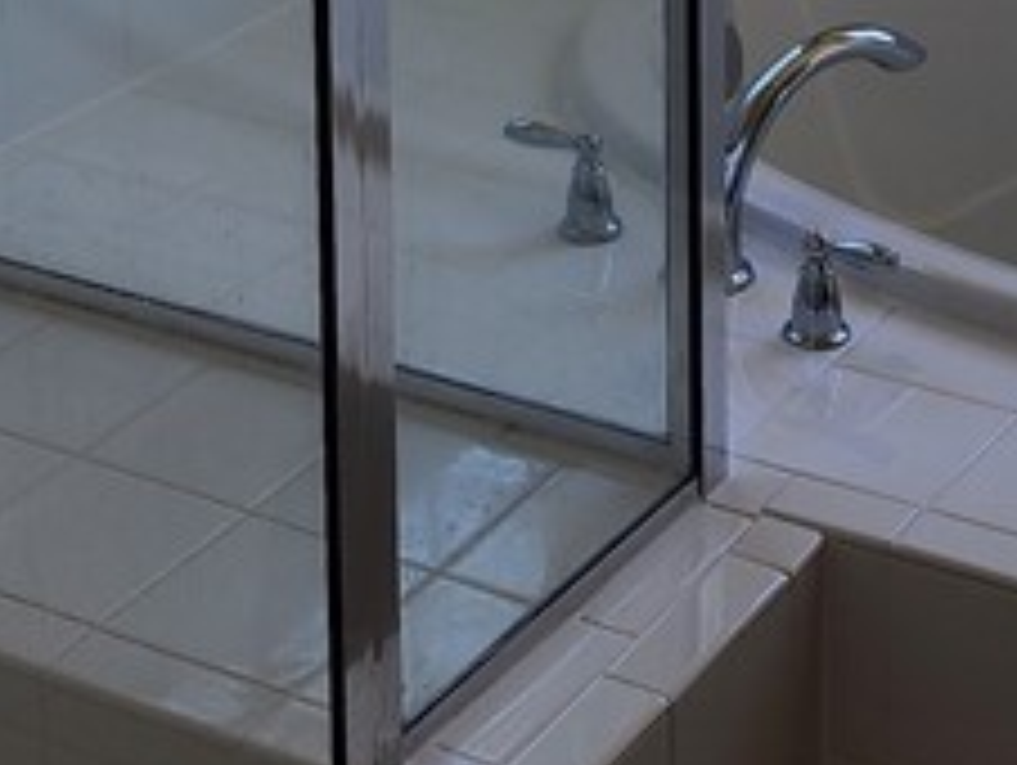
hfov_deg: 18.8
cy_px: -369
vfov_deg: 13.5
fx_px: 3059
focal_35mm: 104
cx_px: 711
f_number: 1.8
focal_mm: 6.4
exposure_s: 1/180
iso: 80
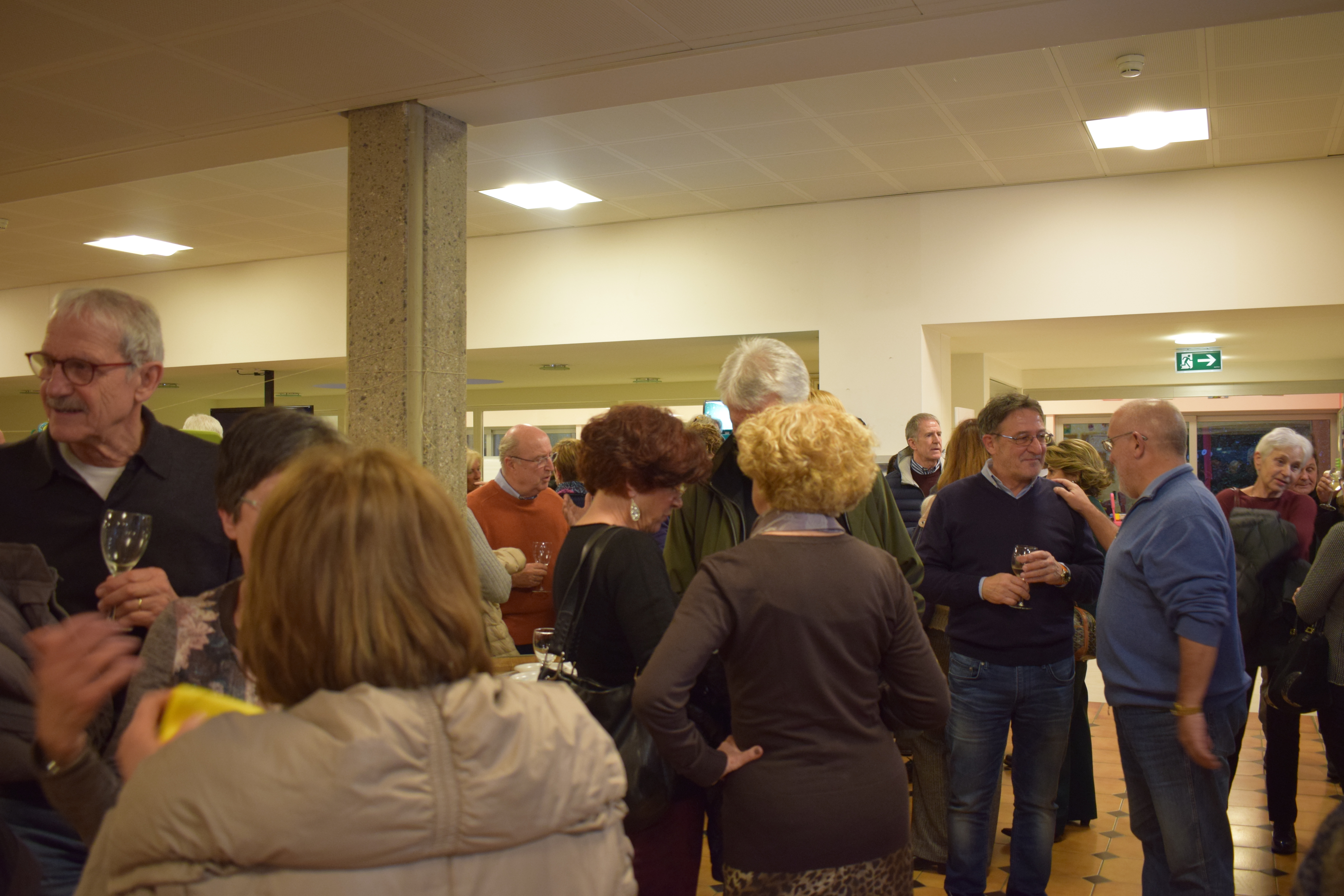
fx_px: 1176
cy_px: 448
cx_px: 672
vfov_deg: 41.7
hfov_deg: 59.5
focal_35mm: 32
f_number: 3.8
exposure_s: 1/30
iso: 900
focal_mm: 21
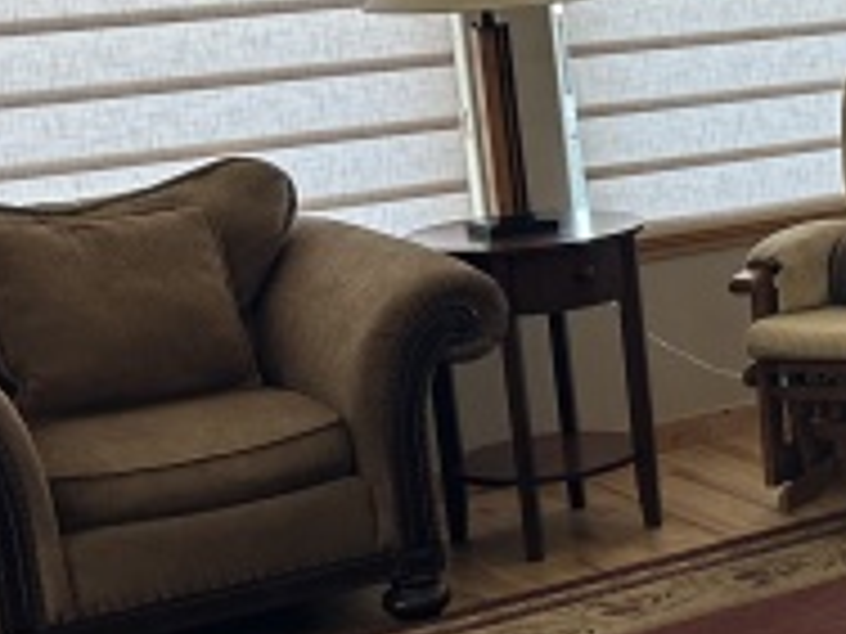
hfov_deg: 16.0
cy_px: 247
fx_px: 2493
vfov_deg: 14.5
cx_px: 1562
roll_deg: +2.6
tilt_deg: -11.3
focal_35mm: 102
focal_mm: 6.86
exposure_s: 1/121
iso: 100
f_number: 1.78
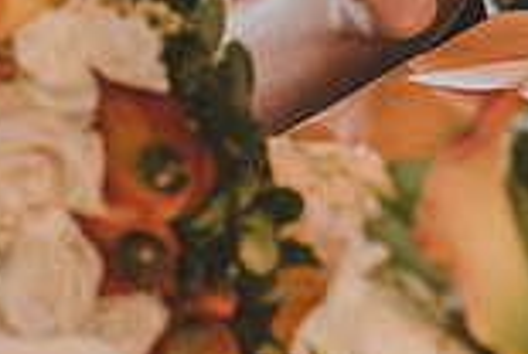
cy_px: -134
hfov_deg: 4.9
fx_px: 6172
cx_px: 824
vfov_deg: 3.3
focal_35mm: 420
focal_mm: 75
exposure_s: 1/60
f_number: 4.8
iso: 4000
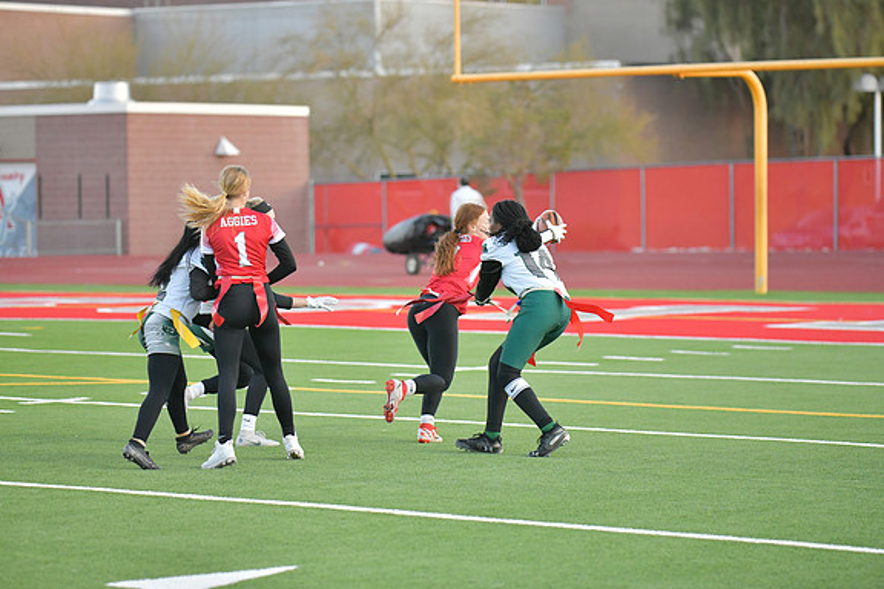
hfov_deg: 14.6
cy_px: 295
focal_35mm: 141
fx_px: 3462
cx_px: 442
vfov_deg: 9.7
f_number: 2.8
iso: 2800
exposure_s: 1/3200
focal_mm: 140
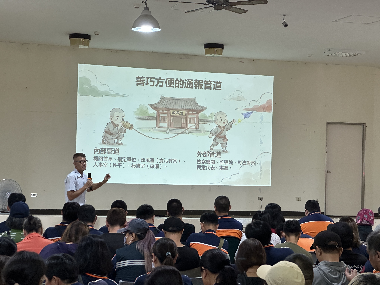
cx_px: 190
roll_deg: -1.6
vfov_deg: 19.1
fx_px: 845
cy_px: 142
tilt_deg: +2.4
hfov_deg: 25.3
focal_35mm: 77
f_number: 2.8
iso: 200
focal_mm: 9
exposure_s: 1/60
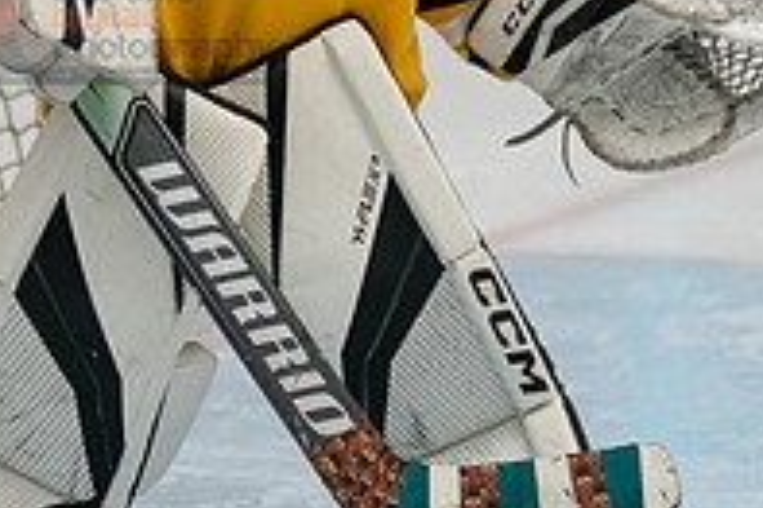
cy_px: 25
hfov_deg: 3.3
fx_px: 13405
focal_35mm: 633
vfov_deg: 2.2
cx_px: 248
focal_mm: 157
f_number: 3.2
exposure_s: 1/2000
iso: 2500
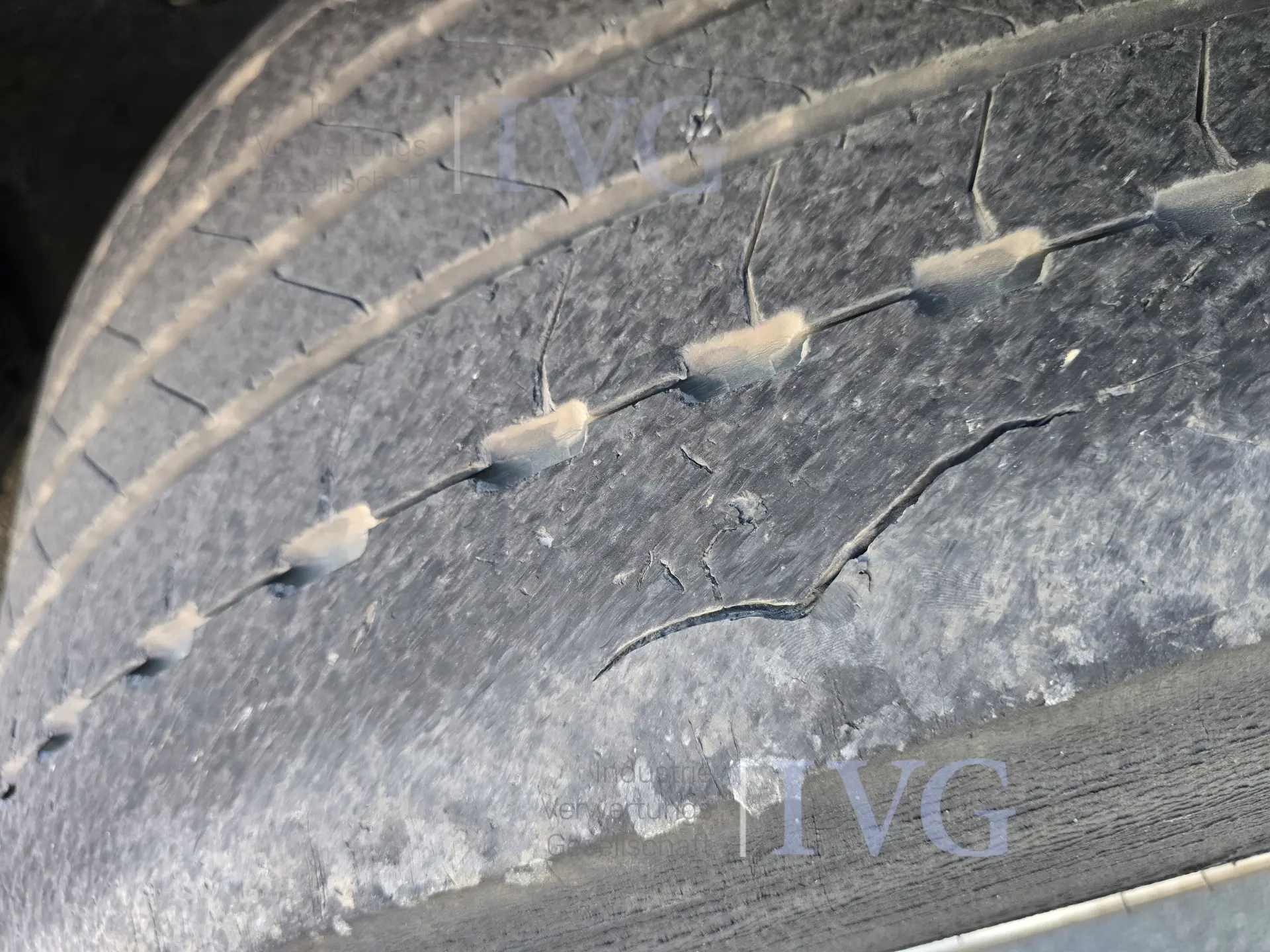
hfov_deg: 73.9
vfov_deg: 58.9
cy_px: 476
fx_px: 844
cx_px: 635
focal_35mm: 23
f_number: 1.7
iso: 200
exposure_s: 1/180
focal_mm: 6.3
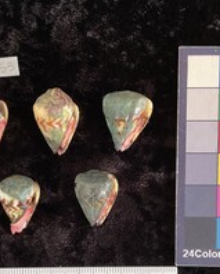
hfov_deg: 30.3
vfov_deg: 36.9
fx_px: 406
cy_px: 181
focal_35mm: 50
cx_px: 98
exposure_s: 1/60
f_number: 1.8
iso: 64
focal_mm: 3
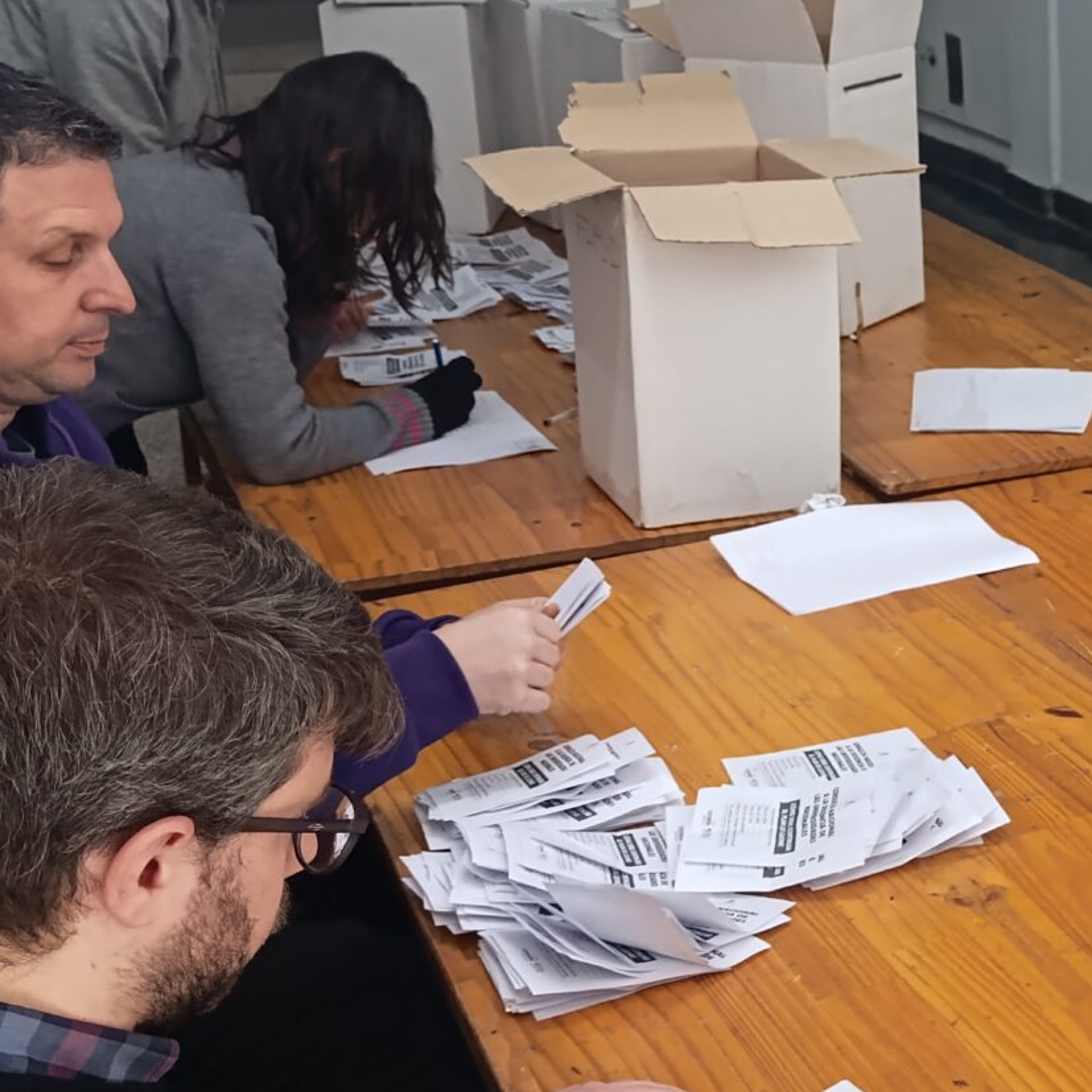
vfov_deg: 27.3
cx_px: 1236
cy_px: 529
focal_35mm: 63
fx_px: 2248
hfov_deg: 25.1
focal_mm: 6.14
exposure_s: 1/100
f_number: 1.6
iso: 320
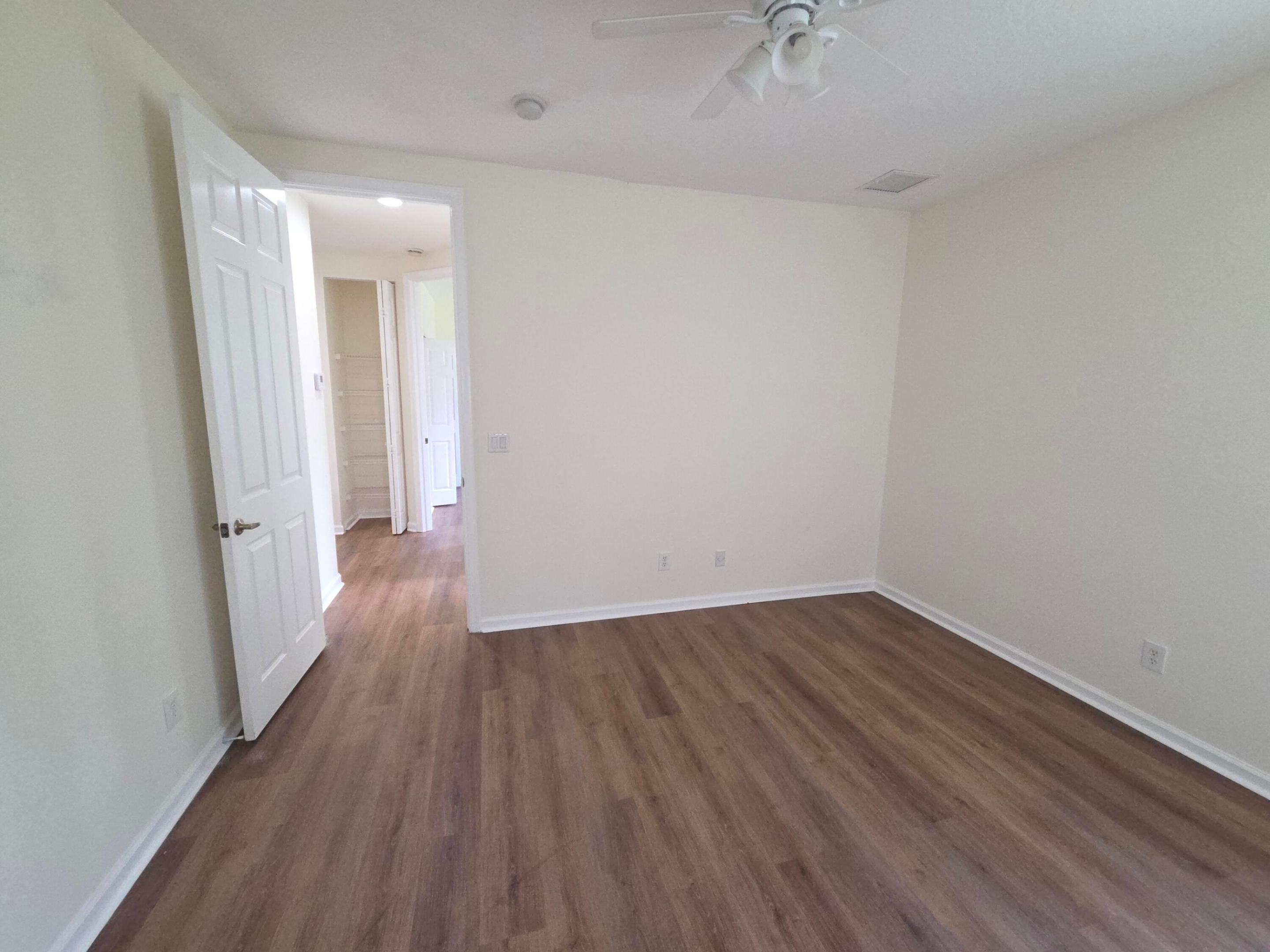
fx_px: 477
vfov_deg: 89.9
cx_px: 635
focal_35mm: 13
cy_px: 476
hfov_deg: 106.2
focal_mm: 2.2
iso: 320
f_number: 2.2
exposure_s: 1/60
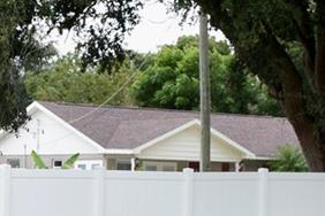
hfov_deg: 13.1
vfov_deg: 8.9
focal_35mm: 153
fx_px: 1381
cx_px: -65
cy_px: 218
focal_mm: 18
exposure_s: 1/160
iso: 100
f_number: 6.3
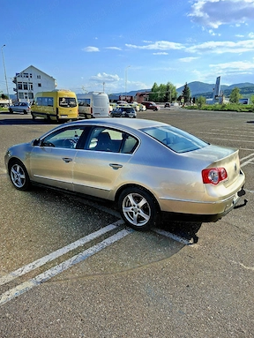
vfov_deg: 71.5
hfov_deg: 56.9
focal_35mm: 24
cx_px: 124
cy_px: 169
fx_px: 234
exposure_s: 1/2000
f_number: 1.8
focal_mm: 5.54
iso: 50
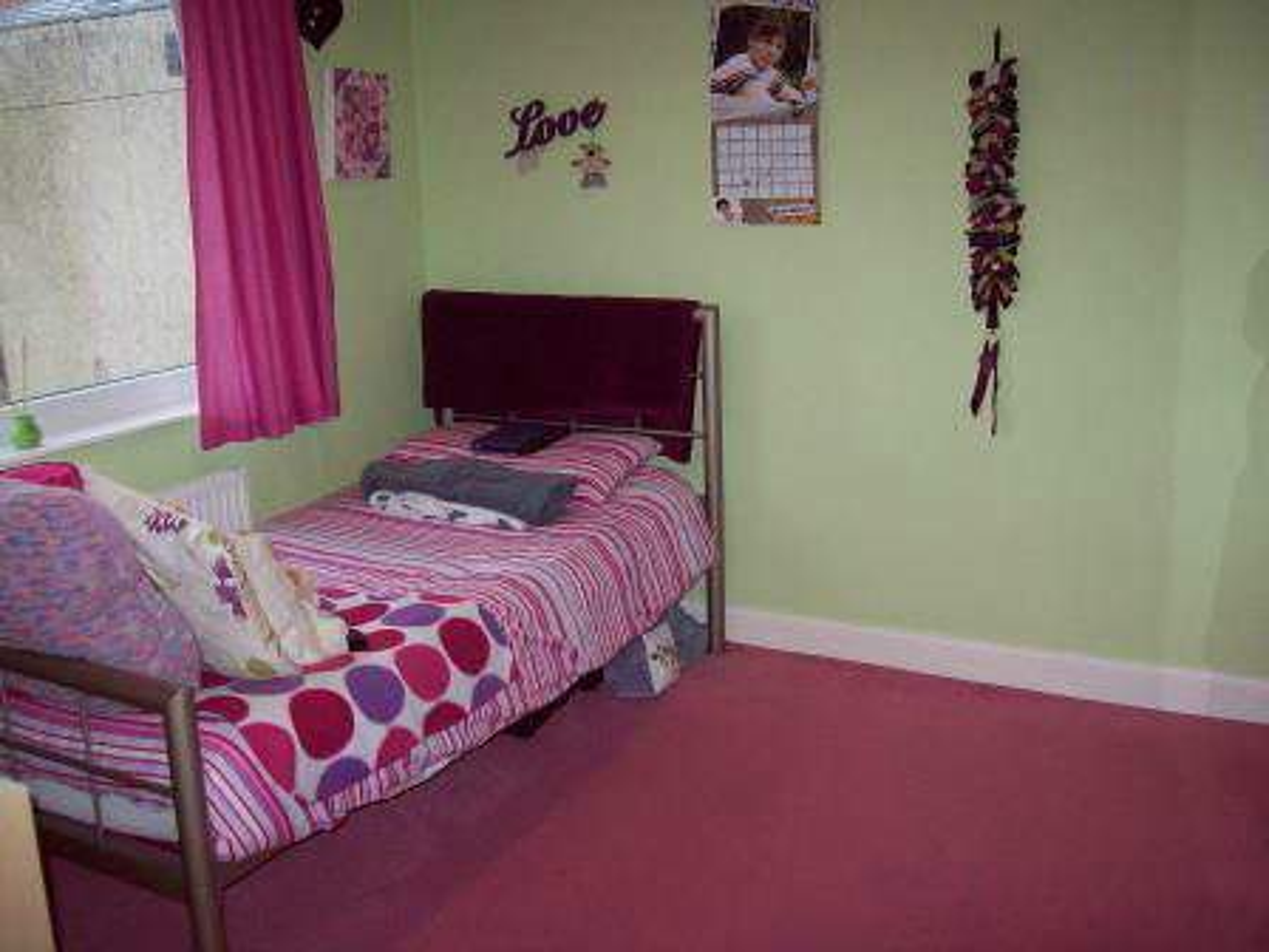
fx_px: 1320
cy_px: 476
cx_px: 634
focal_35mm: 36
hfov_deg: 51.4
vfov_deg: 39.7
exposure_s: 1/64
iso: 200
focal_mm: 6
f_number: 2.7
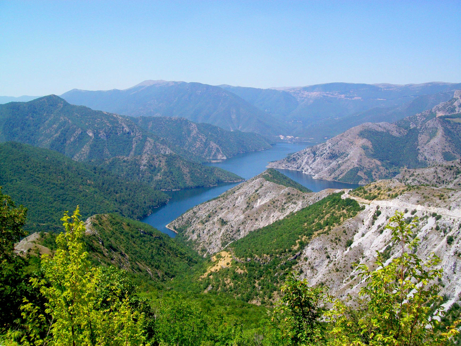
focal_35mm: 36
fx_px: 479
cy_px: 173
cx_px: 230
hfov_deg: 51.4
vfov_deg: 39.7
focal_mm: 6
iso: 64
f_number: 4.8
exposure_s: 1/320
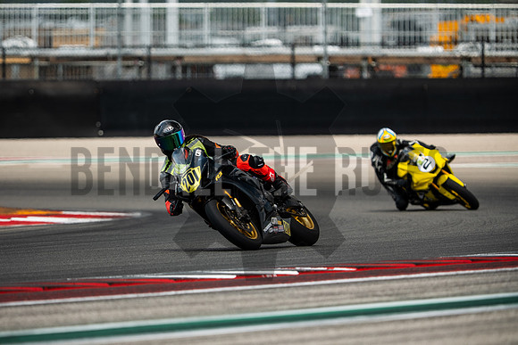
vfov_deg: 3.3
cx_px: 259
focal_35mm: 420
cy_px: 172
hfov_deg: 4.9
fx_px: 6044
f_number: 2.8
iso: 250
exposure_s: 1/1600
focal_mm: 280
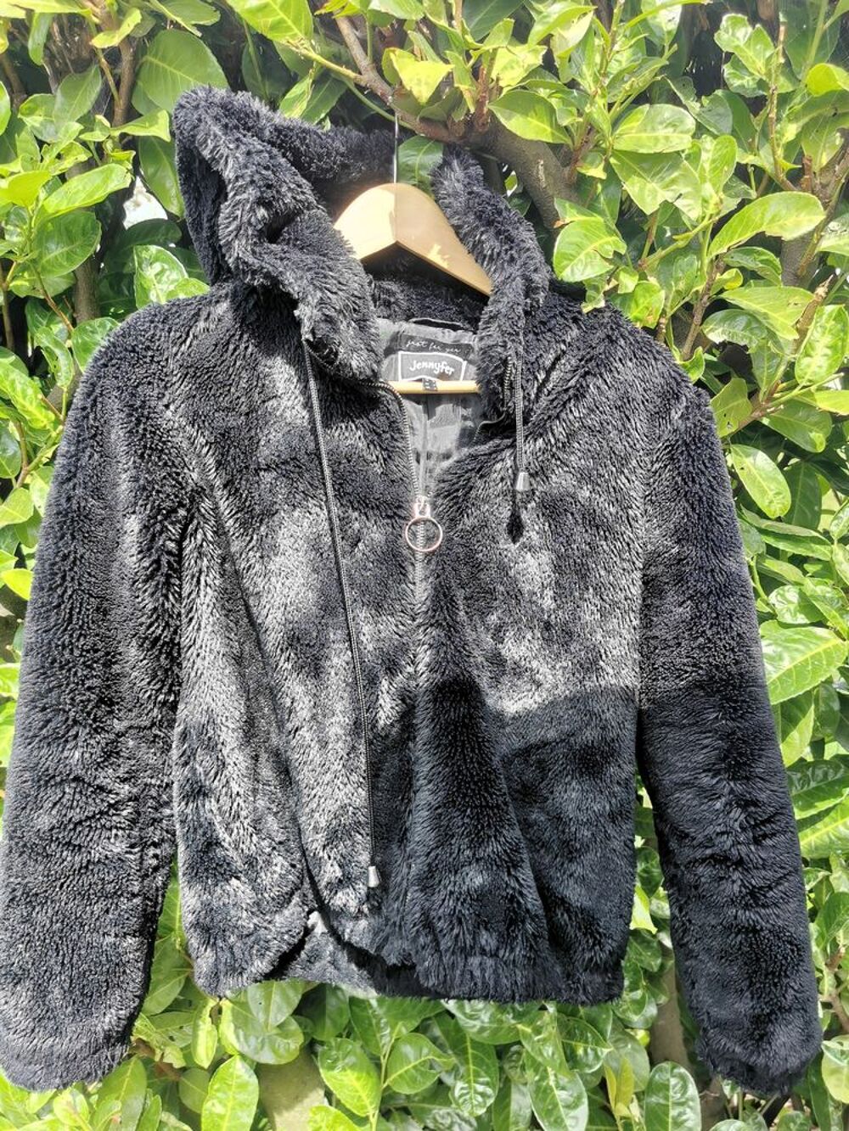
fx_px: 883
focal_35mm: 27
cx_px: 424
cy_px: 566
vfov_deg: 65.3
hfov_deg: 51.4
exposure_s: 5
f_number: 1.6
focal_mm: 5.56
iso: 50
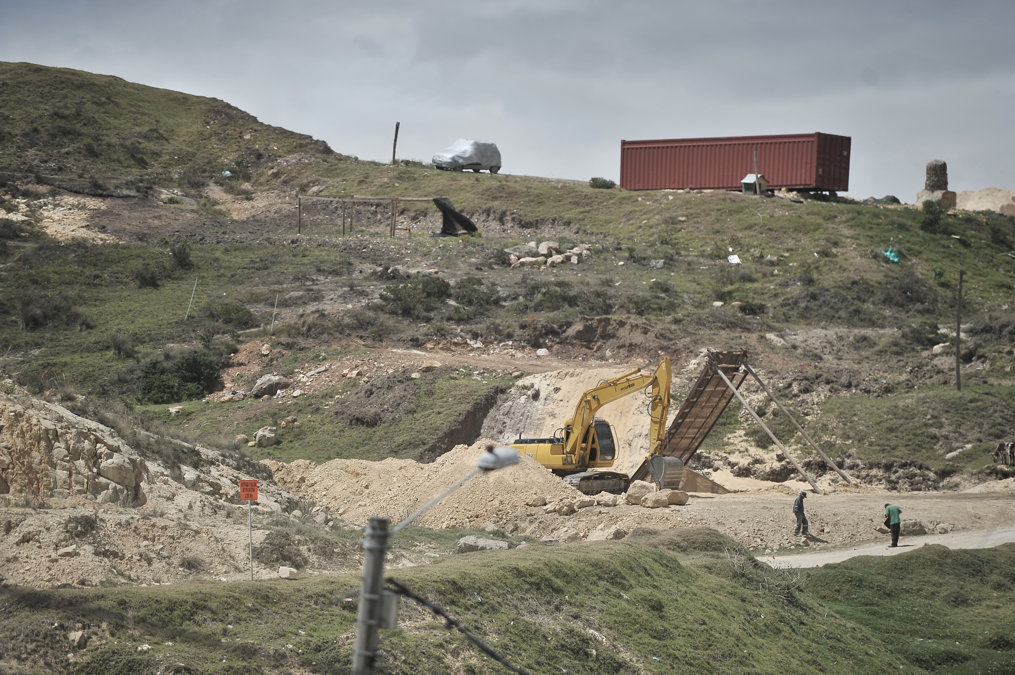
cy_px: 338
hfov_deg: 10.3
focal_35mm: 200
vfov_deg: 6.9
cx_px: 508
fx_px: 5635
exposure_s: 1/8000
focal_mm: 200
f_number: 2.8
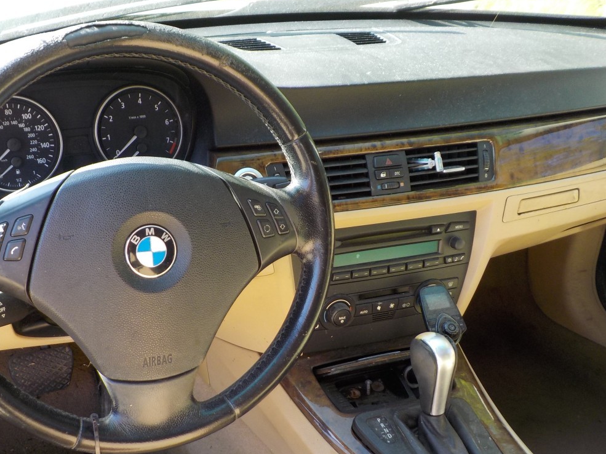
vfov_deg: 36.7
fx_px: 682
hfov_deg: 47.6
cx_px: 241
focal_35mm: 39
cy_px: 267
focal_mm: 4.1
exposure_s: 1/80
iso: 125
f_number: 3.3
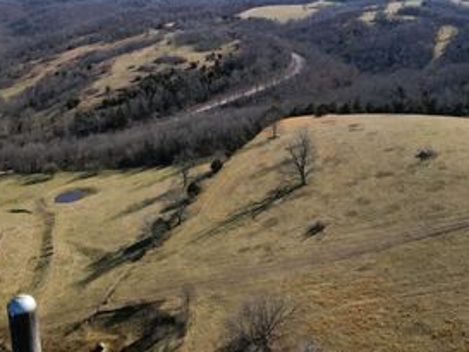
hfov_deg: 42.8
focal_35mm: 44
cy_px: 123
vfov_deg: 32.7
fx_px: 596
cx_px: 270
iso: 100
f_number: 2.8
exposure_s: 1/640
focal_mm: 4.5
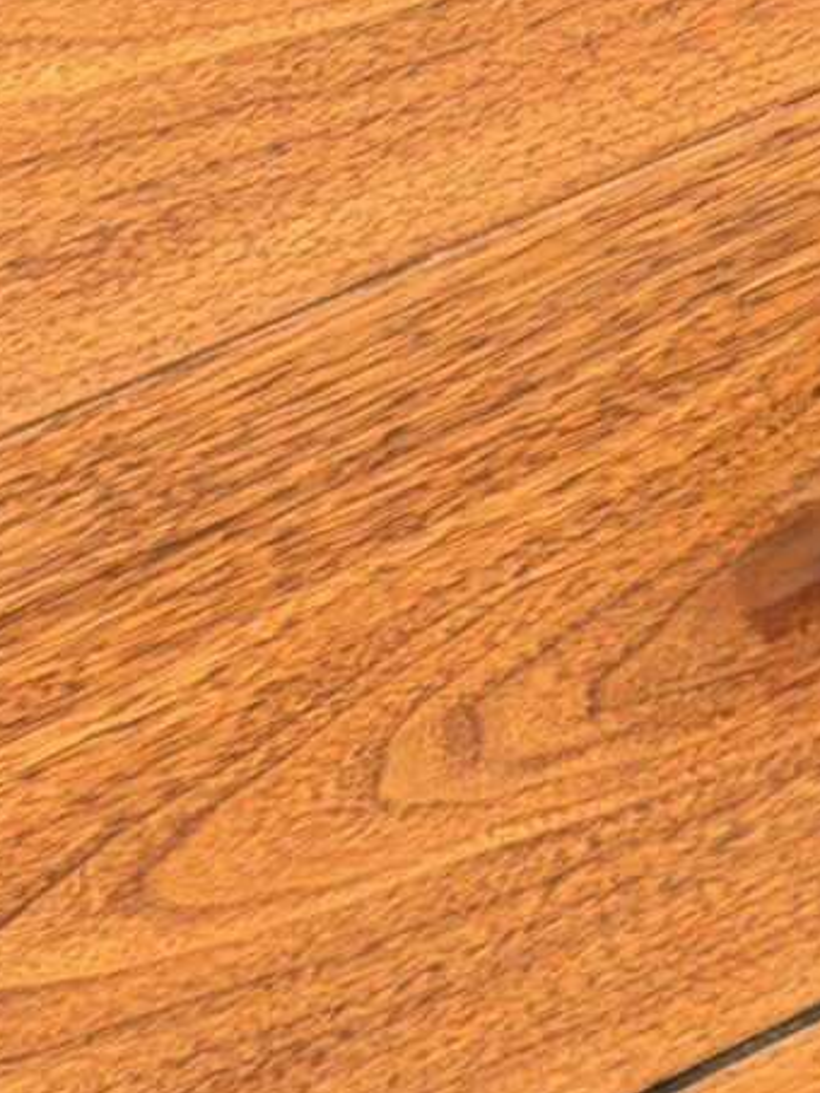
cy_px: -12
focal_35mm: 271
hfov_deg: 5.5
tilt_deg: -30.0
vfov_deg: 7.3
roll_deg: +2.7
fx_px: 8555
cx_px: 639
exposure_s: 1/121
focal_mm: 6.76
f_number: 1.78
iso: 50
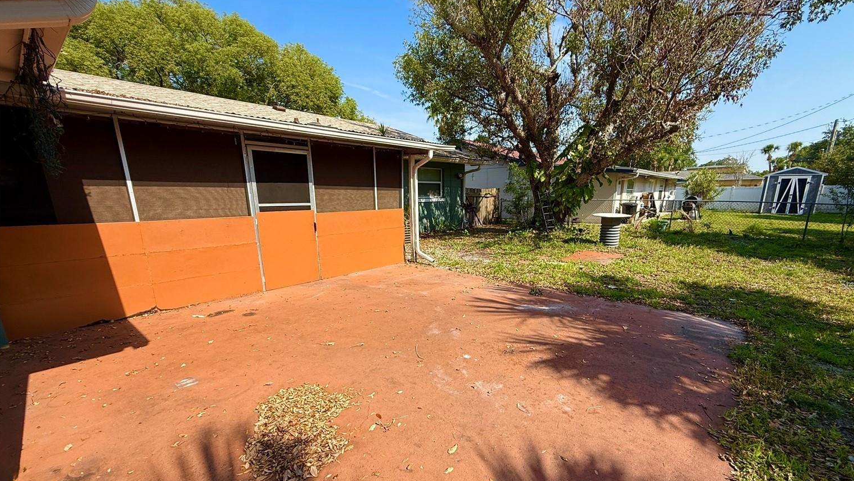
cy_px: 284
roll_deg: +0.5
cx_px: 445
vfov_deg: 66.6
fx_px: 362
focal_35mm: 16
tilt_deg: -13.4
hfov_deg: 99.3
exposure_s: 1/1399
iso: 50
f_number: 2.2
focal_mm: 2.22
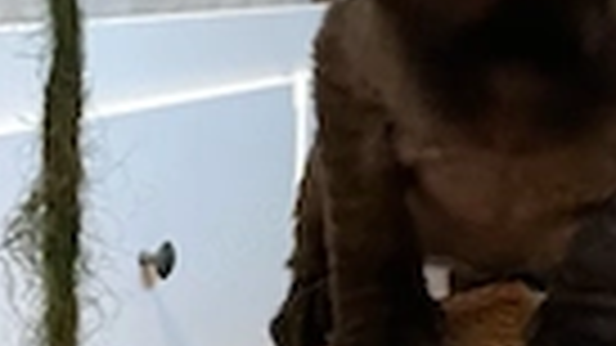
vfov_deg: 14.5
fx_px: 1355
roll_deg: -4.7
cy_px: 234
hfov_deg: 25.5
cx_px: 409
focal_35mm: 83
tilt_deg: -9.8
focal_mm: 4.2
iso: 500
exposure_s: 1/50
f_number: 1.6
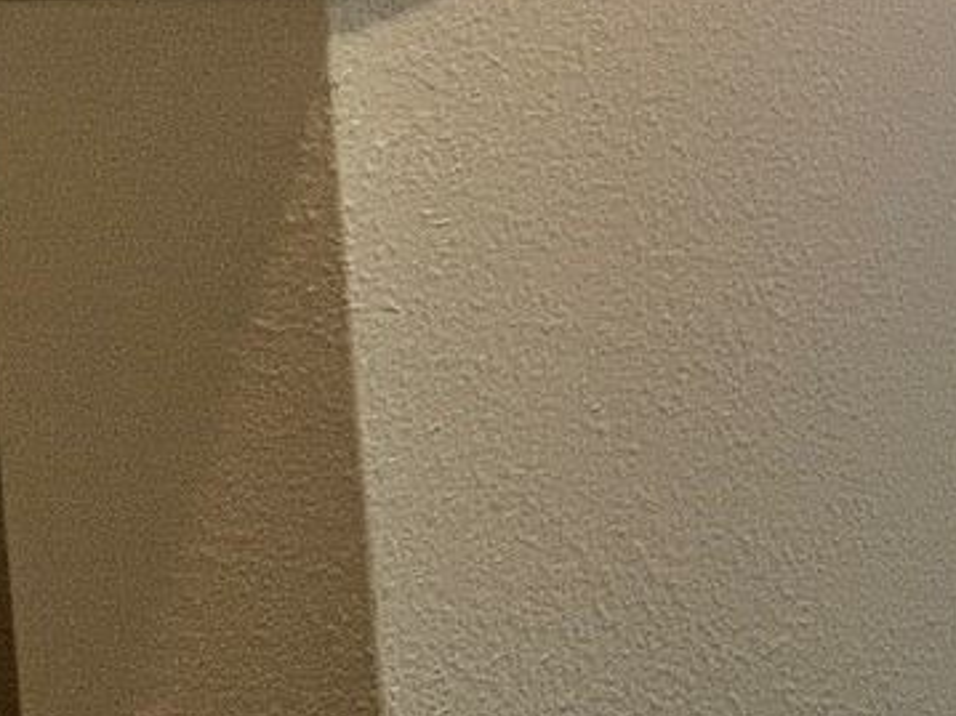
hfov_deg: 22.7
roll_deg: +1.3
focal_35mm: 58
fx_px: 1601
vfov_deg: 19.6
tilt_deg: -2.5
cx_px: 1627
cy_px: -524
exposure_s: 1/120
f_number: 1.8
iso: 125
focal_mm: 1.57
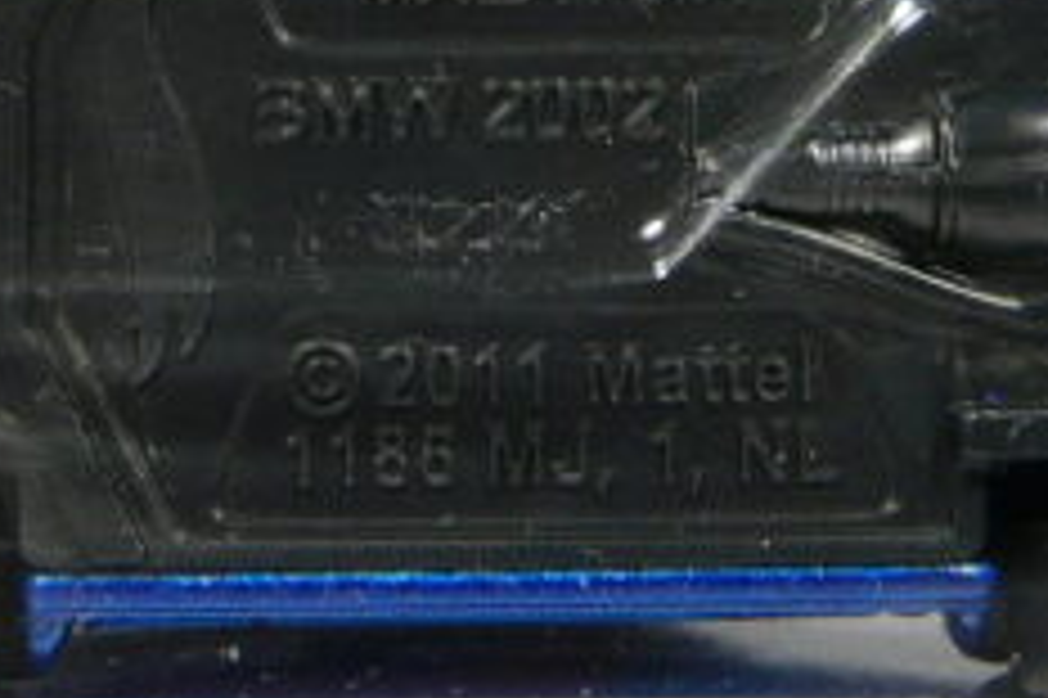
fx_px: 2880
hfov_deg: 20.6
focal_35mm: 99
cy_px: -63
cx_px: 414
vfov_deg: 13.5
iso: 100
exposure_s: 1/50
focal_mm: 4.6
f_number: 2.8
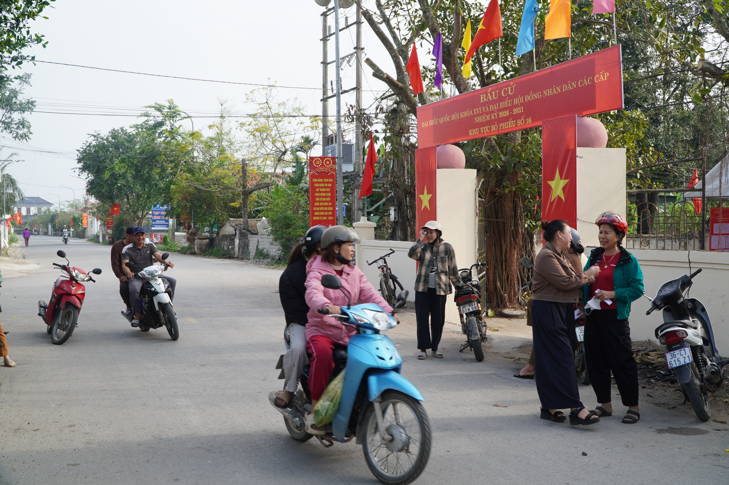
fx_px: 728
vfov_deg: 36.8
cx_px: 364
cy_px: 242
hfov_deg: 53.2
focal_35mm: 36
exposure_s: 1/125
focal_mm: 24
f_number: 7.1
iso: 100
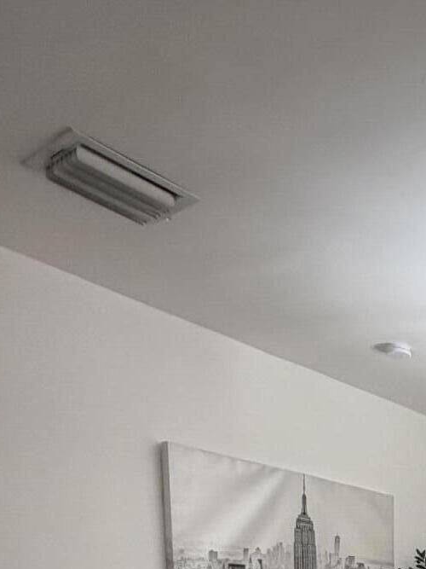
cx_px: 548
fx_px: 689
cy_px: 717
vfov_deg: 34.0
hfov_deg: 28.5
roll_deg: -1.8
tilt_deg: -6.7
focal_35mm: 42
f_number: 2.2
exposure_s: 1/60
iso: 160
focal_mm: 2.22
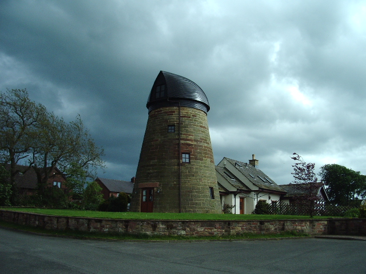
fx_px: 370
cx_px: 183
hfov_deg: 52.6
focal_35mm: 35
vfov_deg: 40.7
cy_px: 137
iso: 200
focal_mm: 5.8
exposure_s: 1/1000
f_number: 4.3
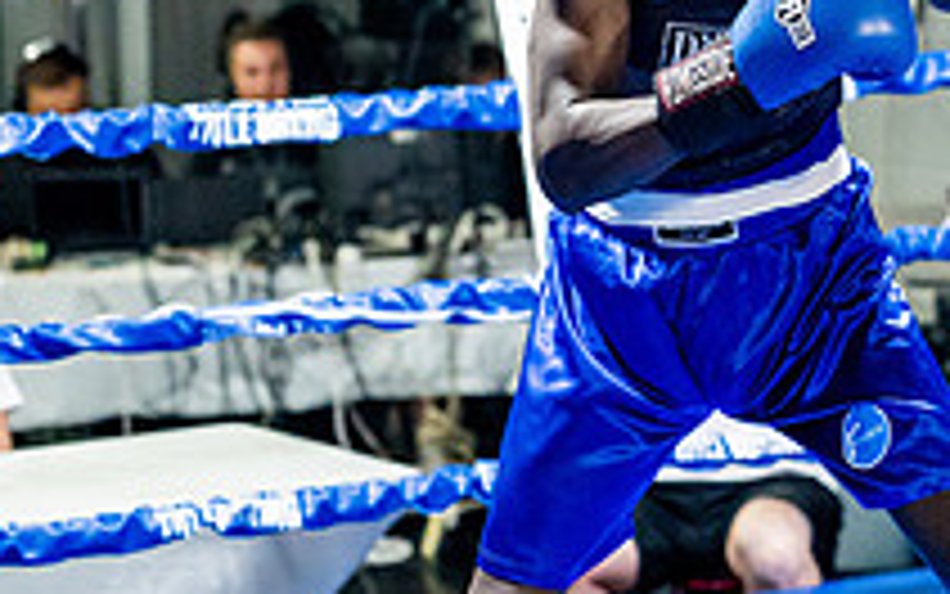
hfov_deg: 12.5
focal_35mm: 165
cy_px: 227
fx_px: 4273
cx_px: 959
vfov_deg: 8.0
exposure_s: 1/1000
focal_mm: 59
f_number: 2
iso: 5000
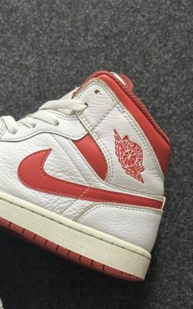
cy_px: 292
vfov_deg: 20.3
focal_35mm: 100
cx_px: 11
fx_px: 842
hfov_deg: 12.9
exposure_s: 1/50
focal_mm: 6.86
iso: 250
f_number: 1.78
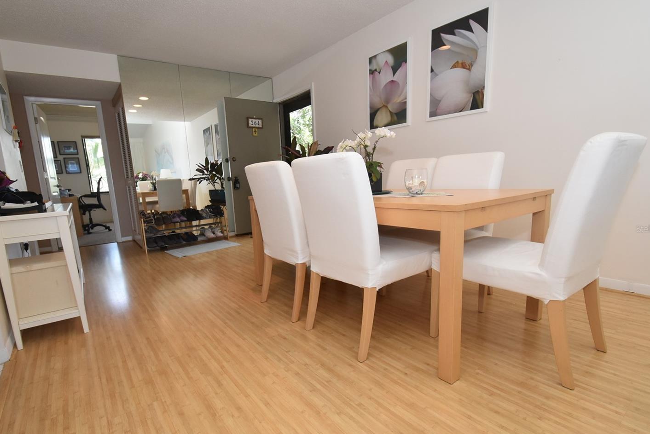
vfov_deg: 70.5
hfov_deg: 93.2
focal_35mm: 17
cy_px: 229
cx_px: 309
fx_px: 307
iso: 800
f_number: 5.6
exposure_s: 1/125
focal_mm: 10
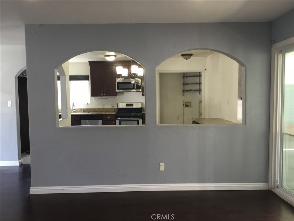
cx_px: 147
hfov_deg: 58.4
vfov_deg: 45.4
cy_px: 110
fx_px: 263
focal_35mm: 31
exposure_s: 1/30
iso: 64
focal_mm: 3.3
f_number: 2.4
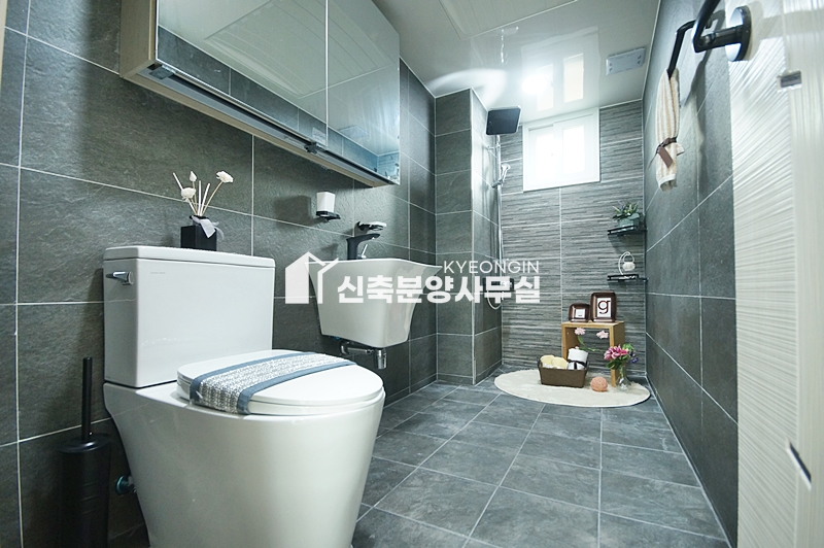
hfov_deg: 100.4
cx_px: 412
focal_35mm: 15
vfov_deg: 77.2
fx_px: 343
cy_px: 274
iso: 800
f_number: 5.6
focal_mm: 10
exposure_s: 1/13
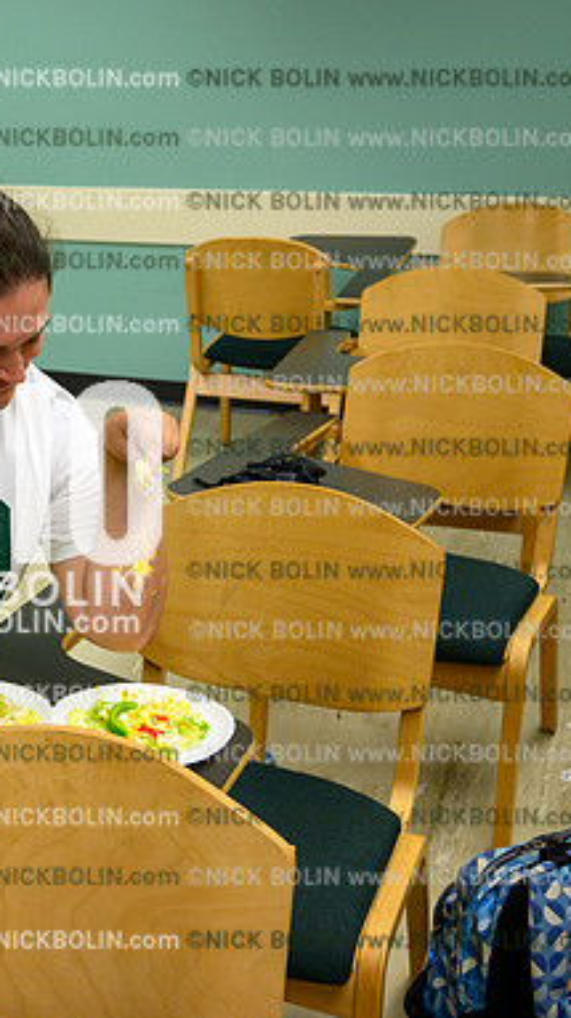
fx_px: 1348
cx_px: -27
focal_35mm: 50
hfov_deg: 22.8
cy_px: 508
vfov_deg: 41.3
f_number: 4.5
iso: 1600
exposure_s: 1/250
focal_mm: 31.5
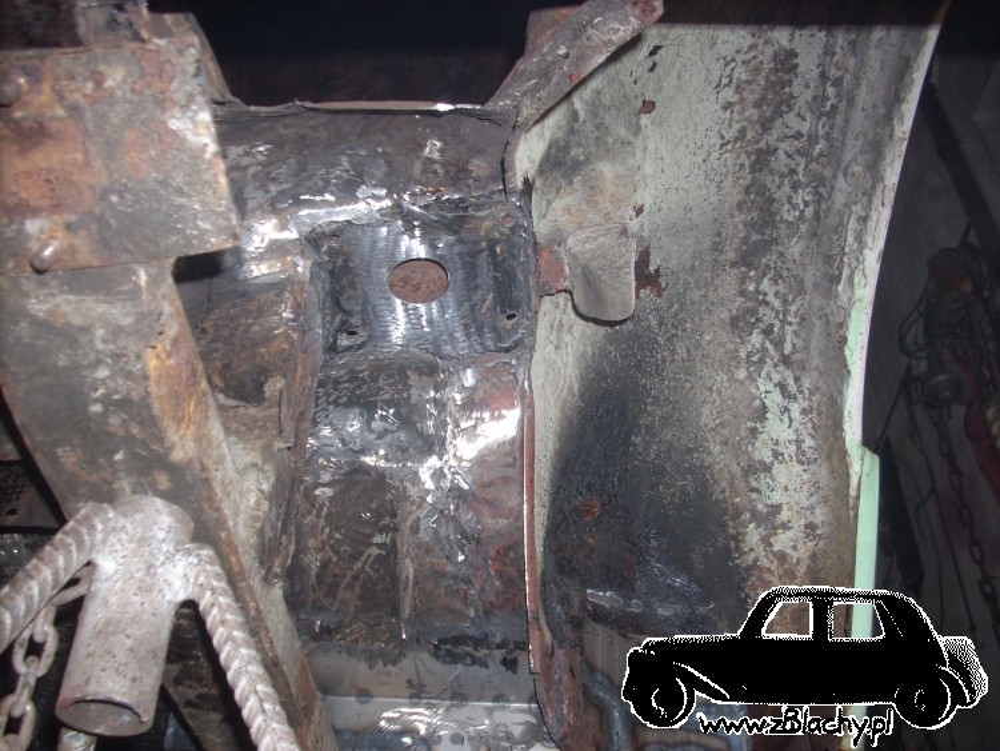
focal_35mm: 37
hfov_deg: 50.1
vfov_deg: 38.7
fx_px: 1069
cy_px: 376
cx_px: 500
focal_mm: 6.2
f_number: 2.8
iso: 64
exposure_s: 1/60
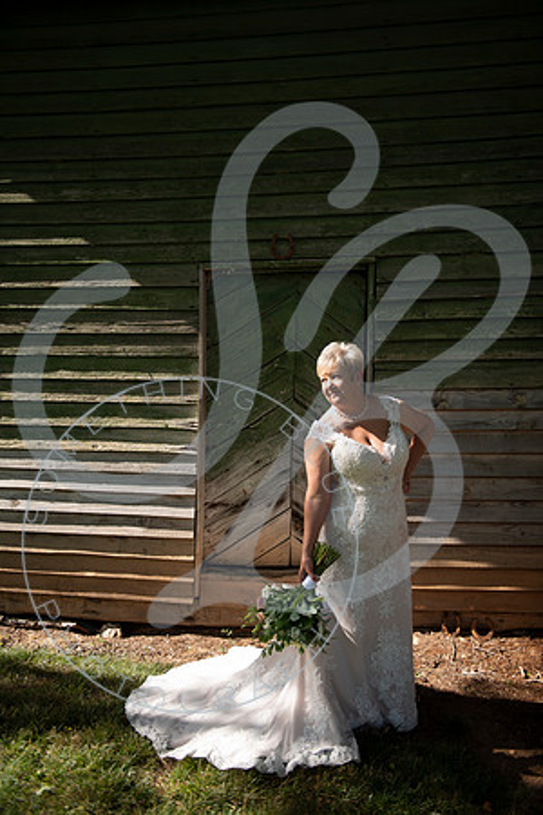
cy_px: 408
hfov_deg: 41.1
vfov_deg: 58.7
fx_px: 724
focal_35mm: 32
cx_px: 272
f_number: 2.8
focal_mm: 32
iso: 100
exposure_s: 1/800
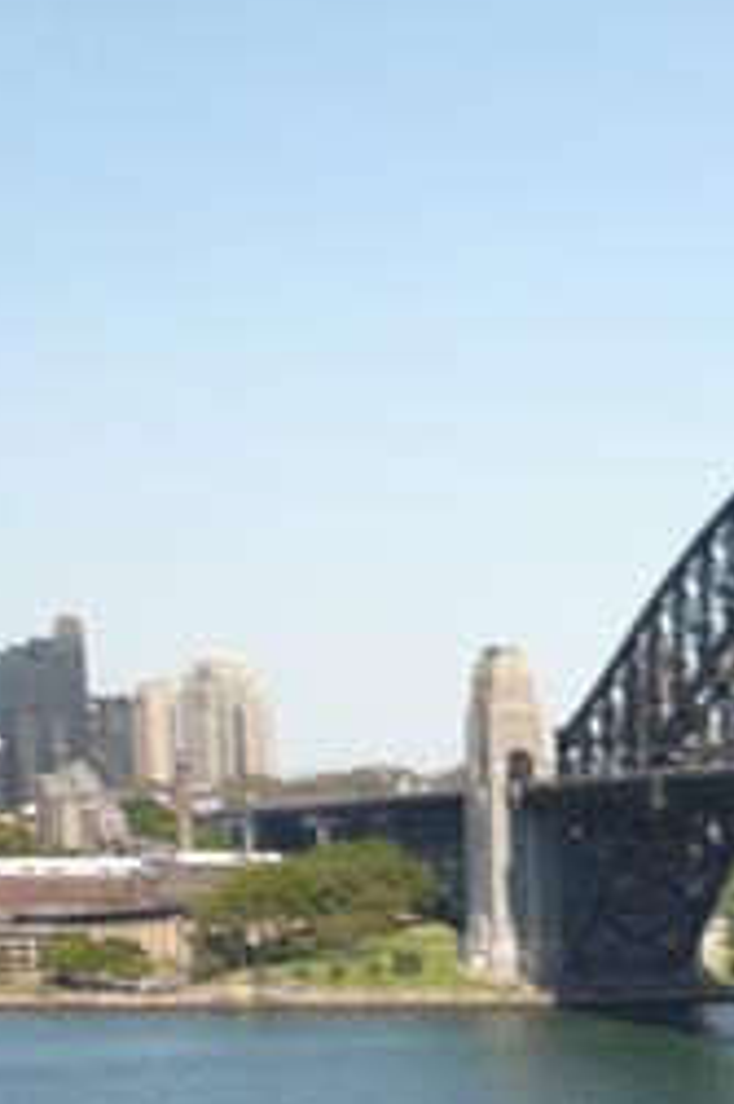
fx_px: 2848
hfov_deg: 12.2
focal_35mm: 93
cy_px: 1179
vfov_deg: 21.0
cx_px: 1653
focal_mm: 4.6
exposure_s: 1/160
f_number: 8
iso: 100
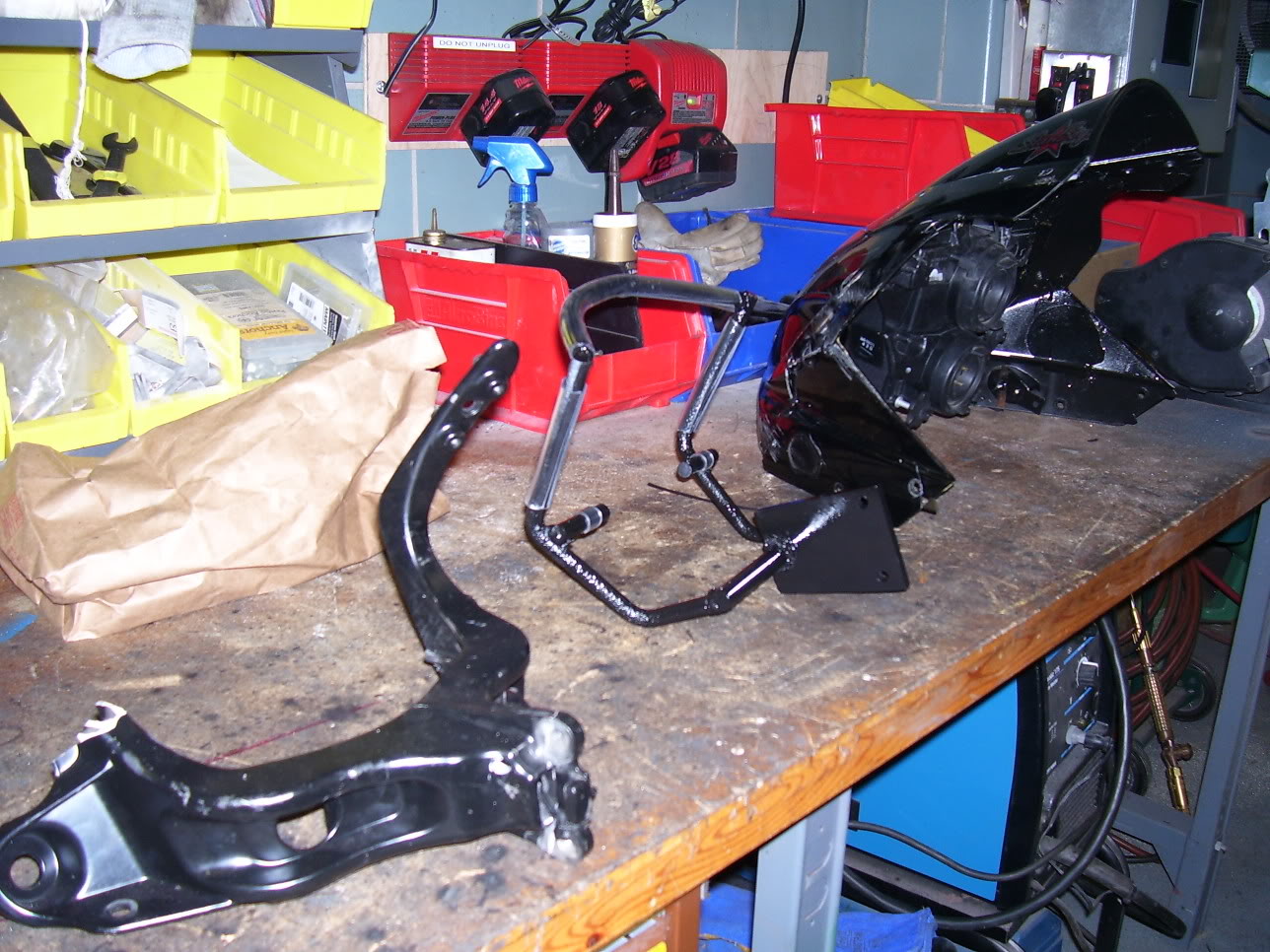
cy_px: 476
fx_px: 1247
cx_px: 635
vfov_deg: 41.8
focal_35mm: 34
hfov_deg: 54.0
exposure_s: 1/60
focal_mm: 5.6
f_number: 2.7
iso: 80
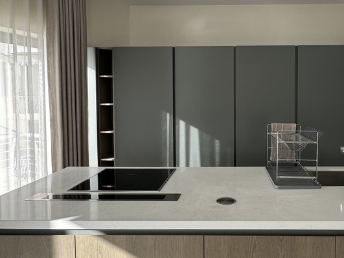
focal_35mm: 27
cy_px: 108
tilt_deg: -2.4
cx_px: 227
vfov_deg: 51.1
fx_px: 268
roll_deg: -0.7
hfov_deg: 63.8
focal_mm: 2.22
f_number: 2.2
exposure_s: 1/99
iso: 50
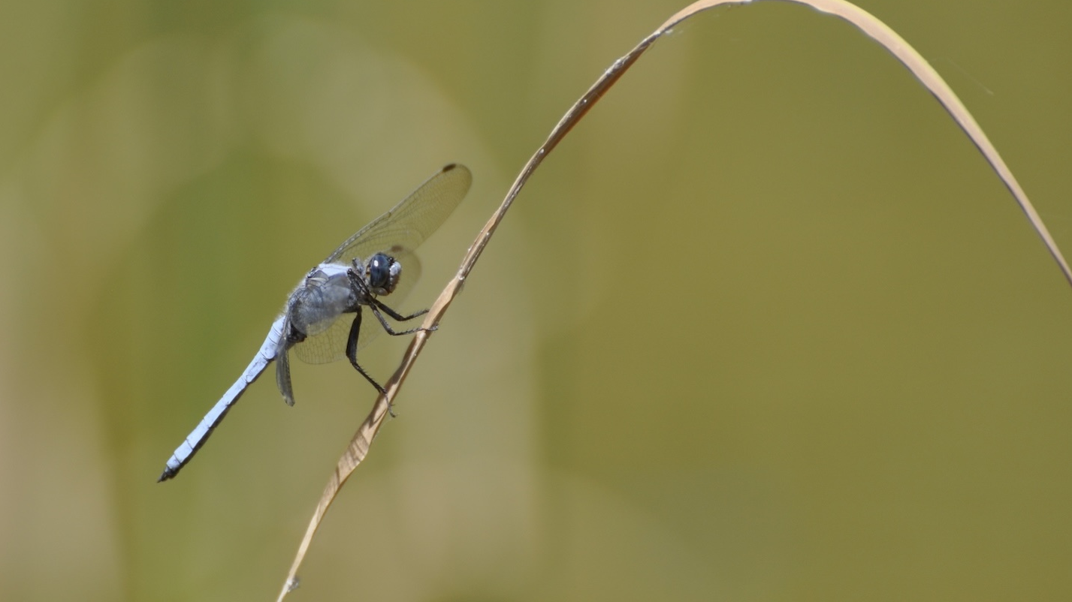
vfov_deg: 2.6
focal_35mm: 472
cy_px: 298
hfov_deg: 4.6
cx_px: 536
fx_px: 13414
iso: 200
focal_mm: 300
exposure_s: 1/640
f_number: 5.6
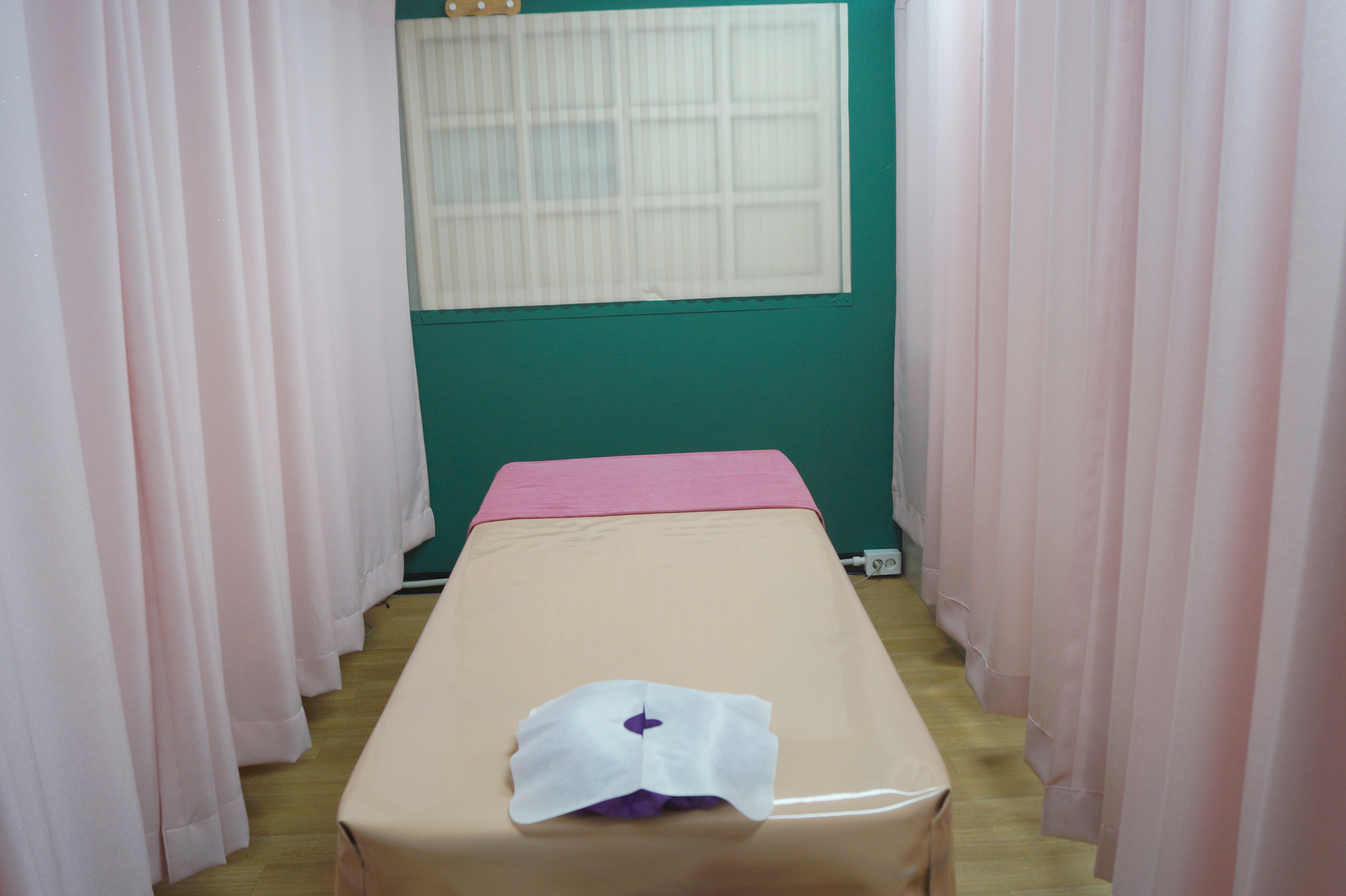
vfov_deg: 43.6
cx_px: 673
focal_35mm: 30
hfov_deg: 62.0
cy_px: 448
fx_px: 1121
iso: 320
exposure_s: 1/60
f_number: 4
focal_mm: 20
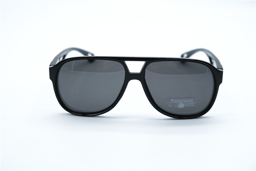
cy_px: 86
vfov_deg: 25.0
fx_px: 384
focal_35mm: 54
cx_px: 128
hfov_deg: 36.9
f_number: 5
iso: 160
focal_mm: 35.8
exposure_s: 1/200
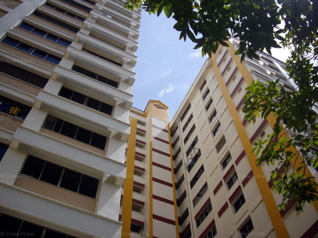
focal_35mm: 37
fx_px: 340
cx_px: 159
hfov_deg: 50.2
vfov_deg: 38.6
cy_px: 119
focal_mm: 6.2
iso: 80
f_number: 5.6
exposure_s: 1/500
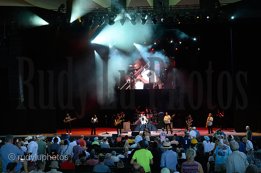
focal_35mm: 46
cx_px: 130
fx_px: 333
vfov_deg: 29.2
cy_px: 86
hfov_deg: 42.8
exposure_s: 1/200
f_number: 5.6
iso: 3200
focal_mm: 46
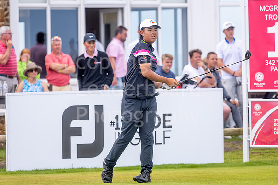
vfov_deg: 4.3
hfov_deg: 6.5
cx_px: 131
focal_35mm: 318
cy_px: 93
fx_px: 2455
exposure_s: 1/640
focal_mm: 300
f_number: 5
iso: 160
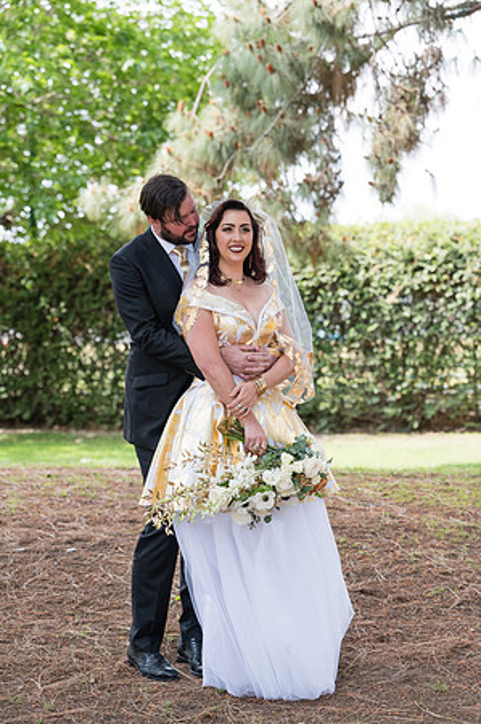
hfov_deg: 13.9
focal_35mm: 98
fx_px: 1968
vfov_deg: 20.8
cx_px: 240
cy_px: 362
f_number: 4.5
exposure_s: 1/640
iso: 500
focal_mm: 98
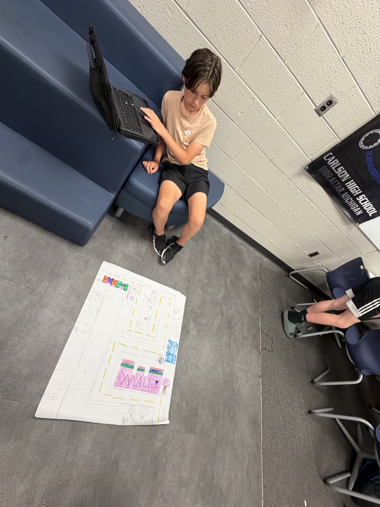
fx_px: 205
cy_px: 254
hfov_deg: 85.7
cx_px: 190
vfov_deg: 102.1
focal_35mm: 14
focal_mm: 2.22
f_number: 2.2
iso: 160
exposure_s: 1/60
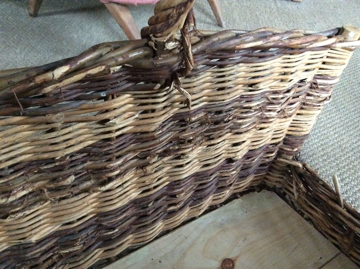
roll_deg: -3.6
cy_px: 134
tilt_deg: -39.1
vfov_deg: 44.1
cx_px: 180
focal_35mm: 32
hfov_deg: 56.9
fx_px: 332
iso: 500
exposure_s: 1/17
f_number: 2.4
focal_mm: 3.3
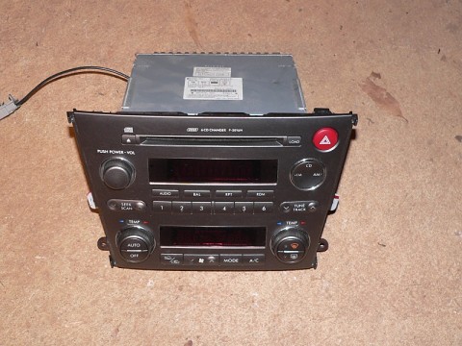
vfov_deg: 24.0
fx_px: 814
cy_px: 173
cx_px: 231
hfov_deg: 31.7
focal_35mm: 61
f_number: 2.8
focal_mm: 10.1
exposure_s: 1/60
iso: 100
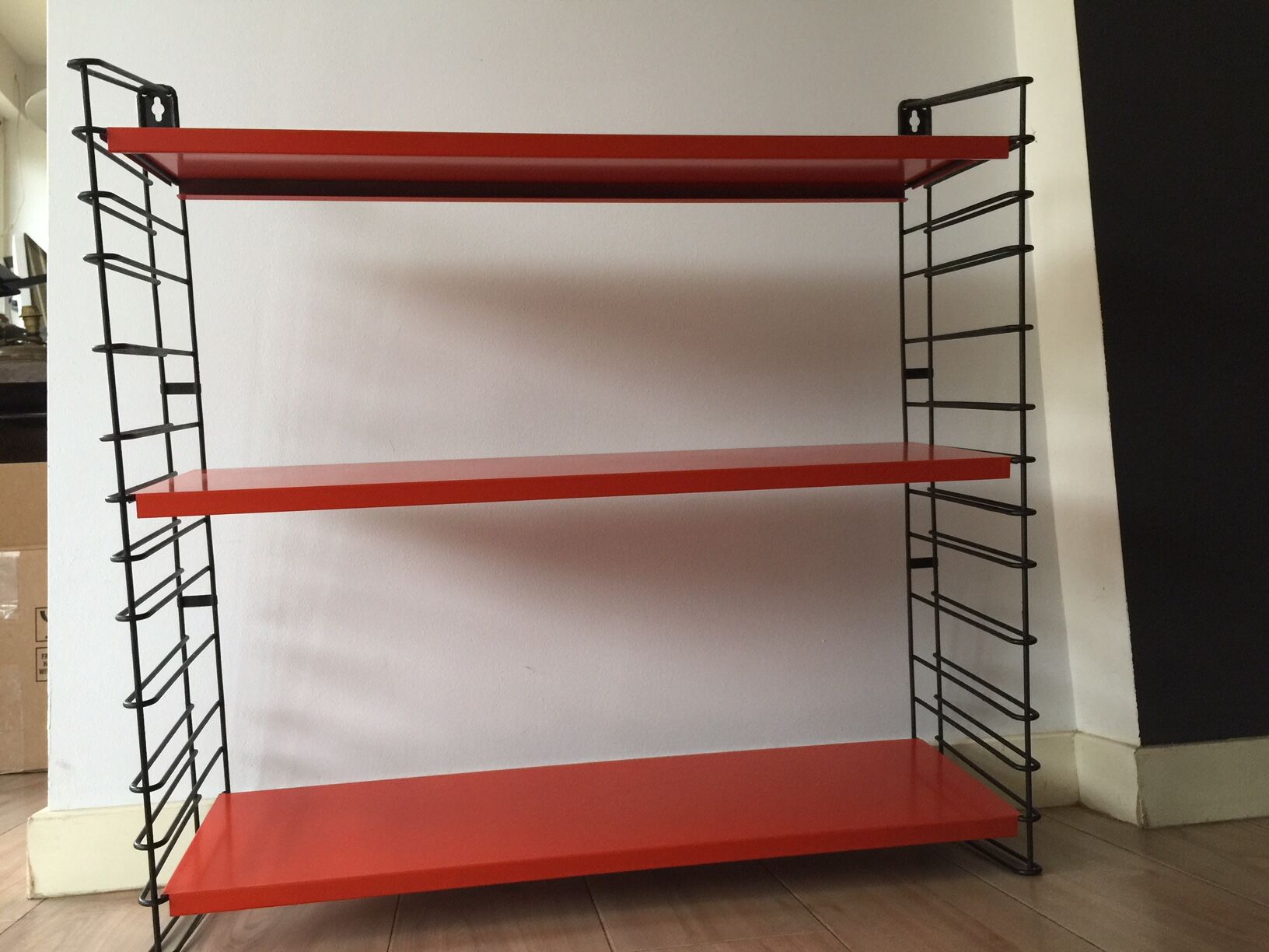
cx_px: 634
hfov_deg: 61.7
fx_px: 1063
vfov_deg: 48.2
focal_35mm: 29
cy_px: 476
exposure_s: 1/15
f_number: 2.2
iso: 64
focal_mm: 4.15
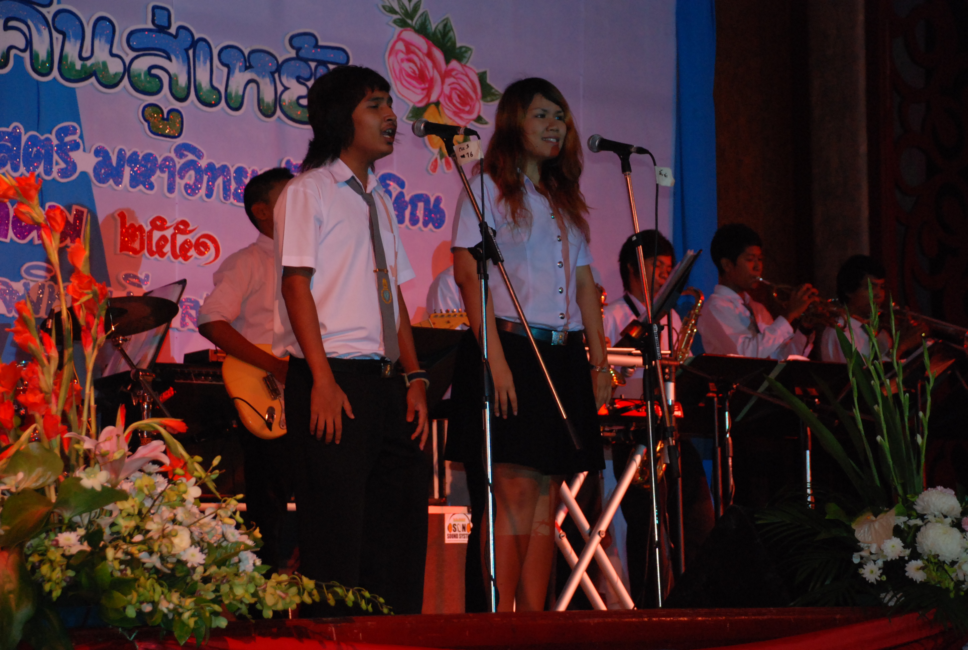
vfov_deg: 13.9
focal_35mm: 99
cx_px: 484
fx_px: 2667
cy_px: 325
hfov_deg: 20.6
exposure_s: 1/60
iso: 1000
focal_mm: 66
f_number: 5.3
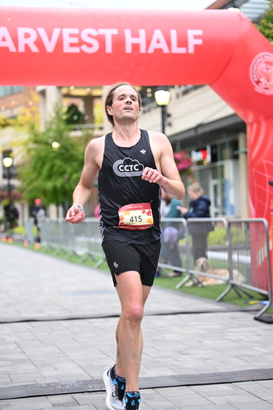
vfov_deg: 25.7
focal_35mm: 79
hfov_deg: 17.3
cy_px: 205
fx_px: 898
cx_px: 136
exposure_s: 1/1000
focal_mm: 79
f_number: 2.8
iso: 1600
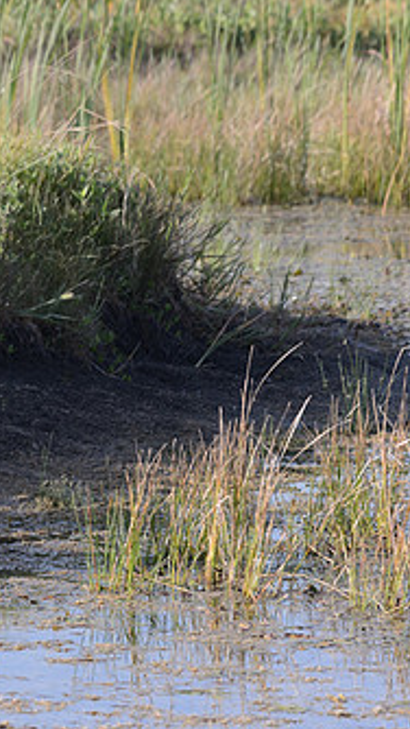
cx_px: -161
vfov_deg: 5.9
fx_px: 7032
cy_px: 399
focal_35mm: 364
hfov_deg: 3.3
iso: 1400
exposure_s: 1/1600
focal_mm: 200
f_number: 8
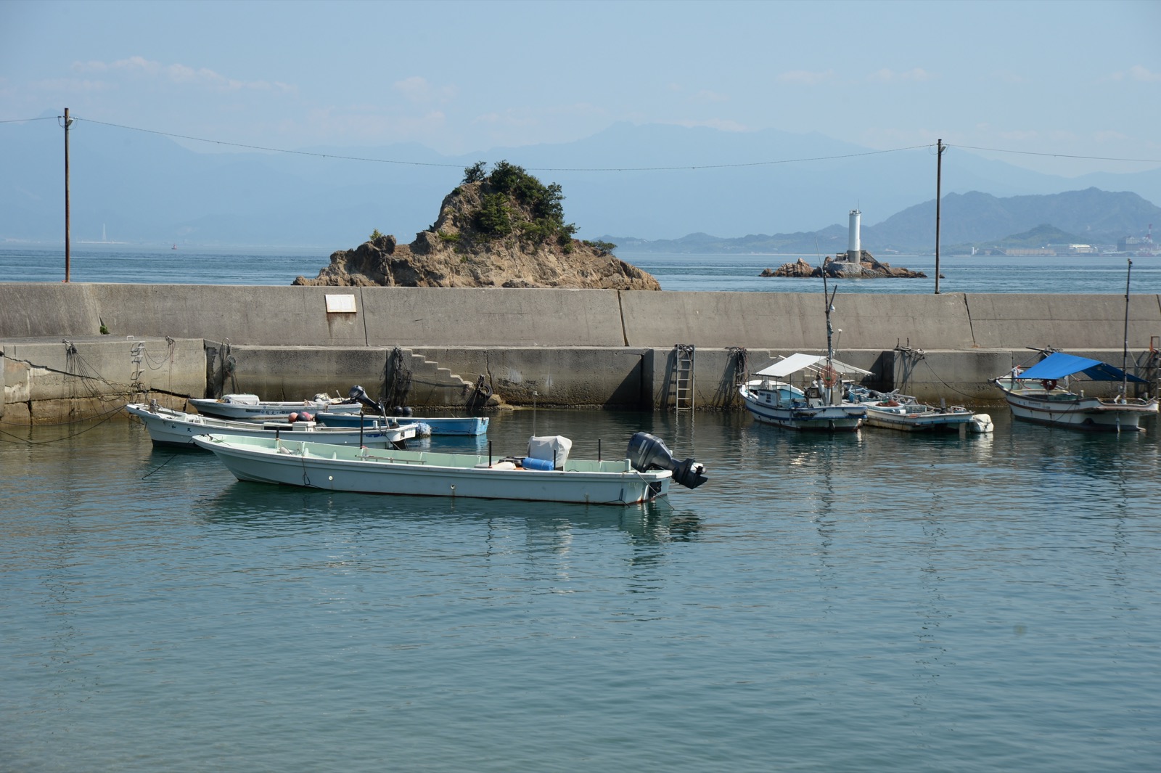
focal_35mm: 85
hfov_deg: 23.9
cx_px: 580
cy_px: 386
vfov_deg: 16.1
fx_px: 2740
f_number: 11
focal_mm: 85
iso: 250
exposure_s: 1/640
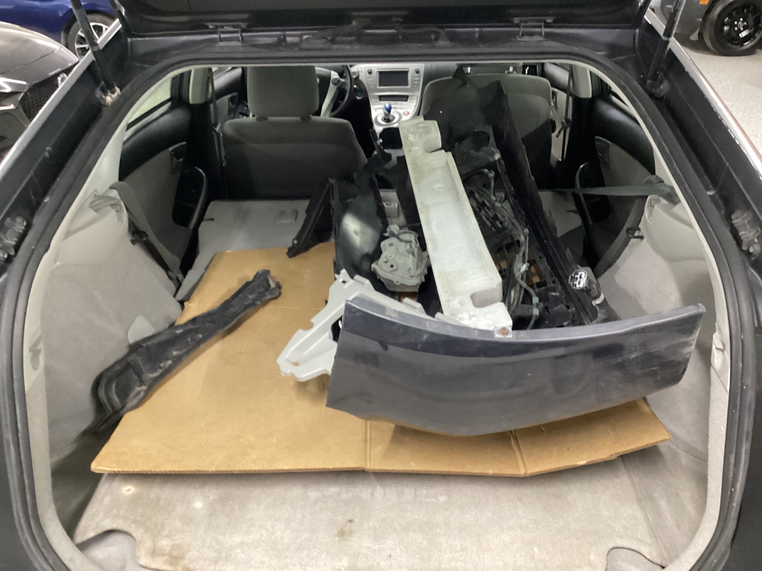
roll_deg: +0.4
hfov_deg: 58.4
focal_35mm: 31
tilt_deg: -30.3
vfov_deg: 45.4
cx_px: 381
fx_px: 682
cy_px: 286
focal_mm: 3.3
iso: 500
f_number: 2.4
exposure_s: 1/25
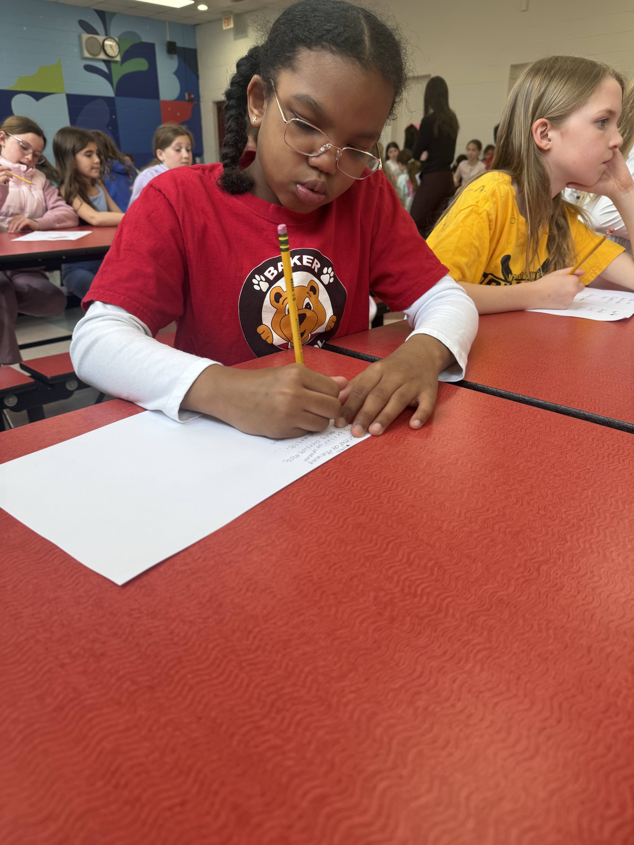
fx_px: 586
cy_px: 422
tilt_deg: -20.2
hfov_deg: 56.8
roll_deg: +1.5
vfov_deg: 71.6
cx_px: 317
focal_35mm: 24
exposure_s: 1/120
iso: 100
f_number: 1.78
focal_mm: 6.76
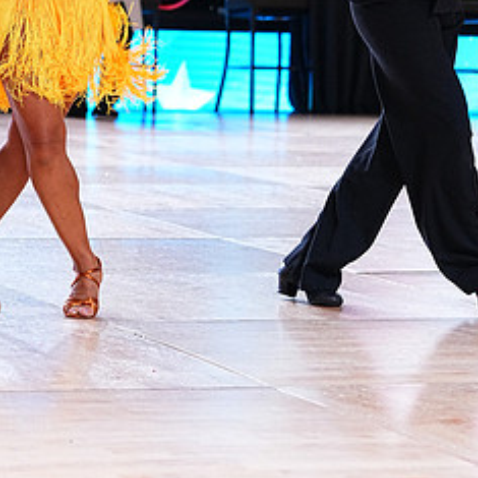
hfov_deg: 9.2
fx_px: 2953
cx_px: 164
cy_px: -69
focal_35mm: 189
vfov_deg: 9.2
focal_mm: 90
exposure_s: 1/400
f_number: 4
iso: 2500
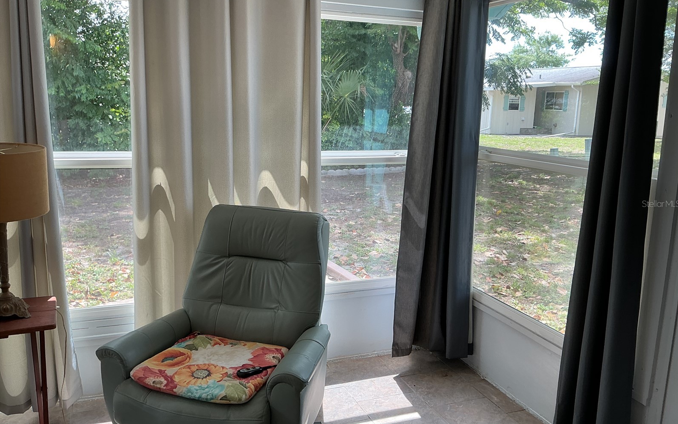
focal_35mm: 31
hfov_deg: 61.2
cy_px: 203
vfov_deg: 40.6
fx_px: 573
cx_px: 340
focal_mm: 3
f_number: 1.8
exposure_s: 1/120
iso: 20
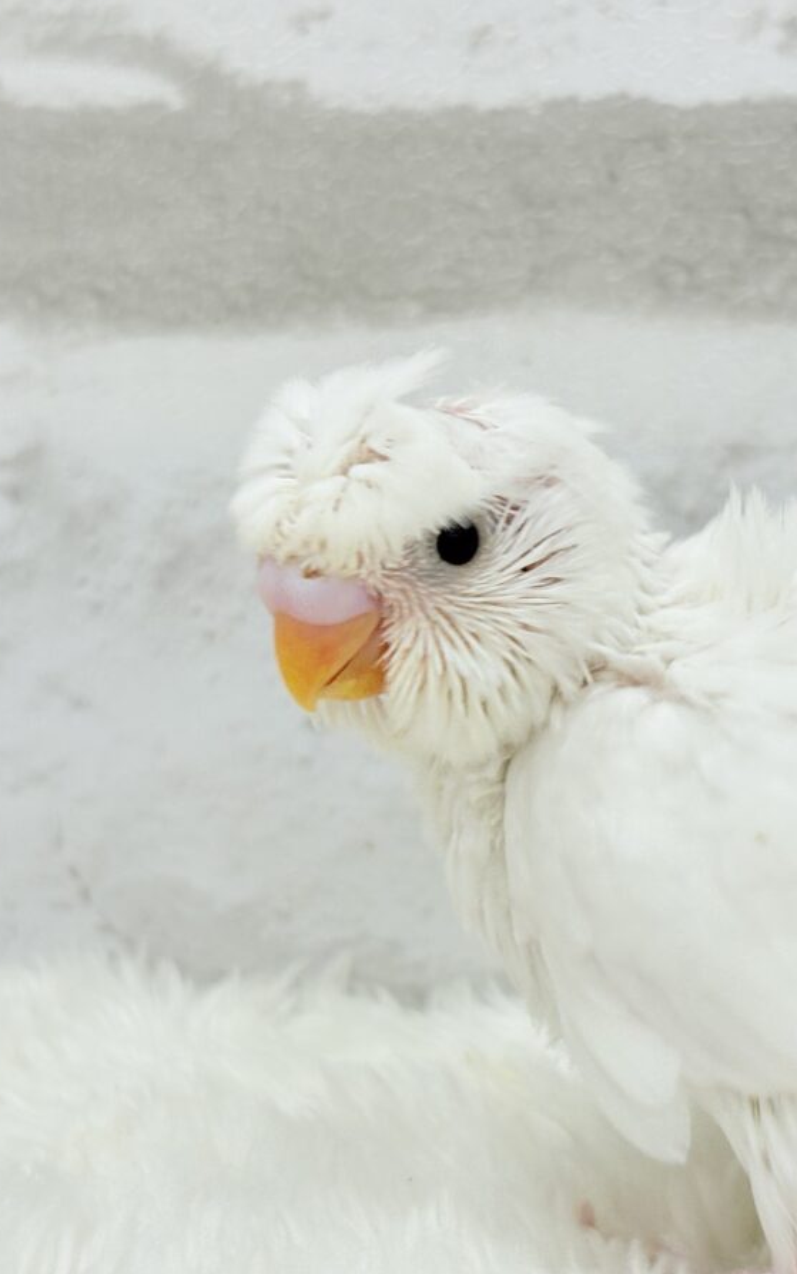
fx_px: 2571
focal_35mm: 74
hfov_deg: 17.4
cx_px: 720
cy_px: 640
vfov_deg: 27.8
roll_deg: +0.6
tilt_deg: -11.5
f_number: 1.6
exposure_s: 1/100
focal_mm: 5.96
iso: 50
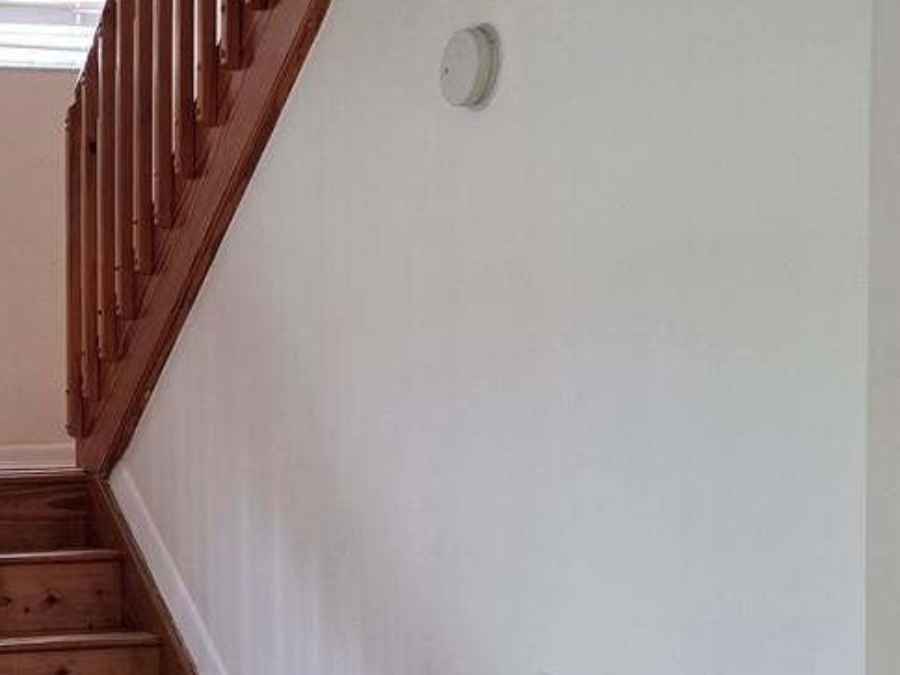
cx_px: 52
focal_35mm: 76
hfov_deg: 24.7
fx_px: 1976
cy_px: 556
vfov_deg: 19.2
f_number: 1.4
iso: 160
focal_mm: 6.5
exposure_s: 1/120
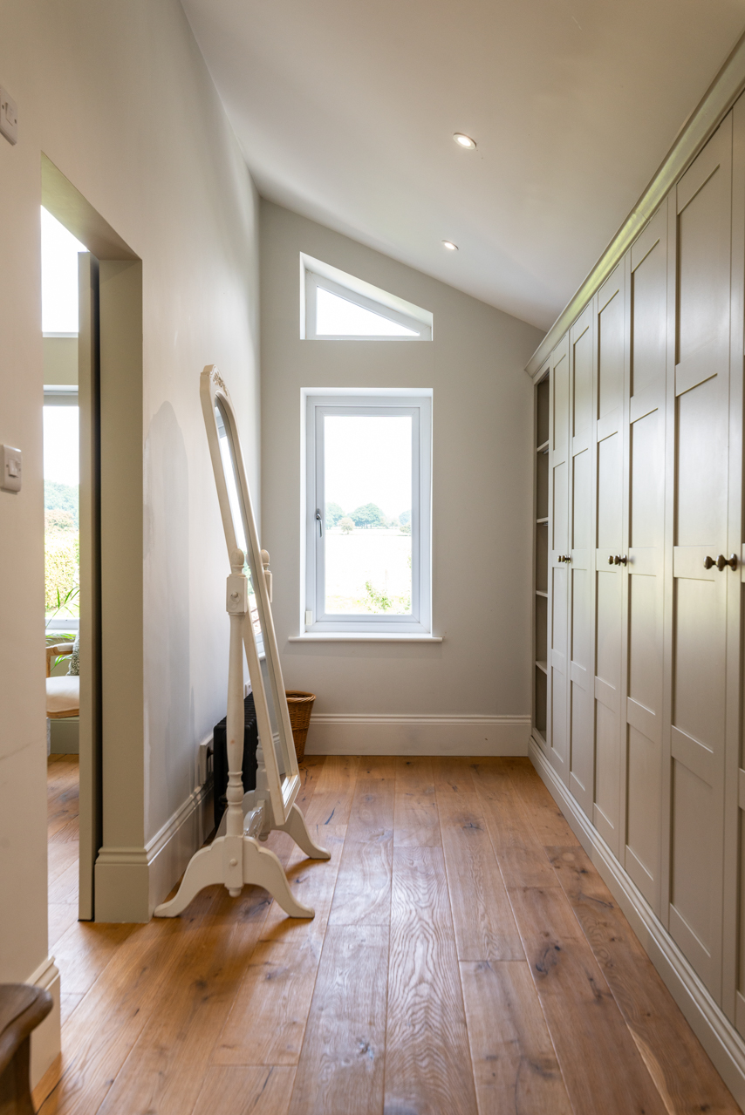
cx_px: 372
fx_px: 930
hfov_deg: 43.6
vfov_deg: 61.9
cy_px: 558
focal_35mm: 30
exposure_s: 1/50
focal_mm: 30
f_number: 8
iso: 320
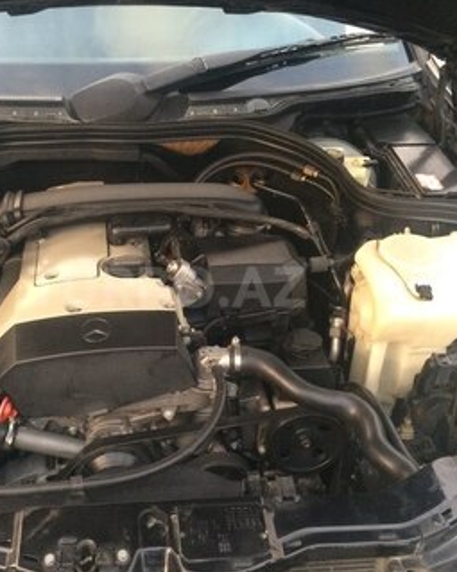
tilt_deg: -33.8
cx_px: 167
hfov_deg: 33.9
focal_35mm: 44
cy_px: 287
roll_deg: +3.8
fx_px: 744
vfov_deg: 42.0
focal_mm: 4.15
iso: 200
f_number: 2.2
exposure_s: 1/33
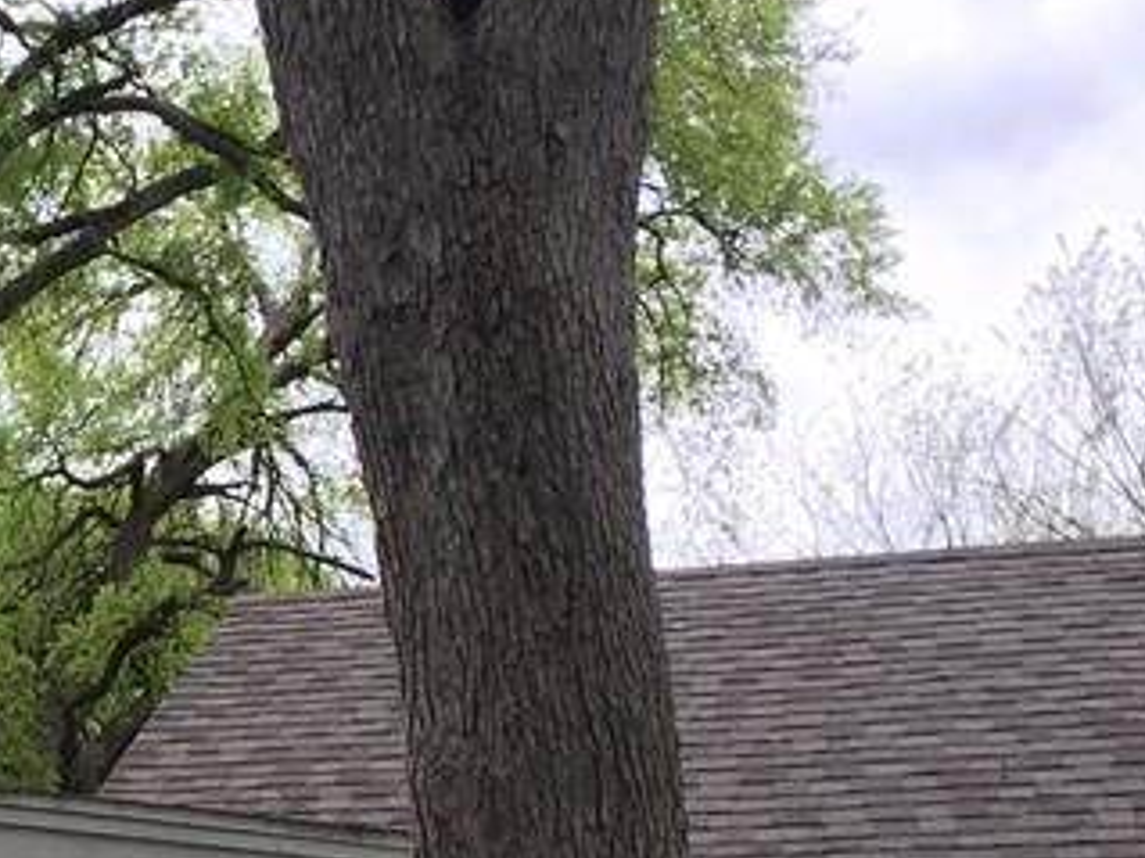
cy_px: 1037
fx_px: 3075
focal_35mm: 93
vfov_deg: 15.3
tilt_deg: +1.1
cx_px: -327
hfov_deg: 19.5
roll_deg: -0.8
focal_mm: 4.15
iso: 32
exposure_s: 1/416
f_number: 2.2
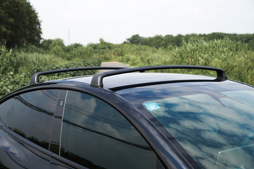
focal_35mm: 61
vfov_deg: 22.3
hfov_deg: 32.9
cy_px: 84
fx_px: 430
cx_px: 127
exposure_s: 1/400
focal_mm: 61
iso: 125
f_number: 7.1
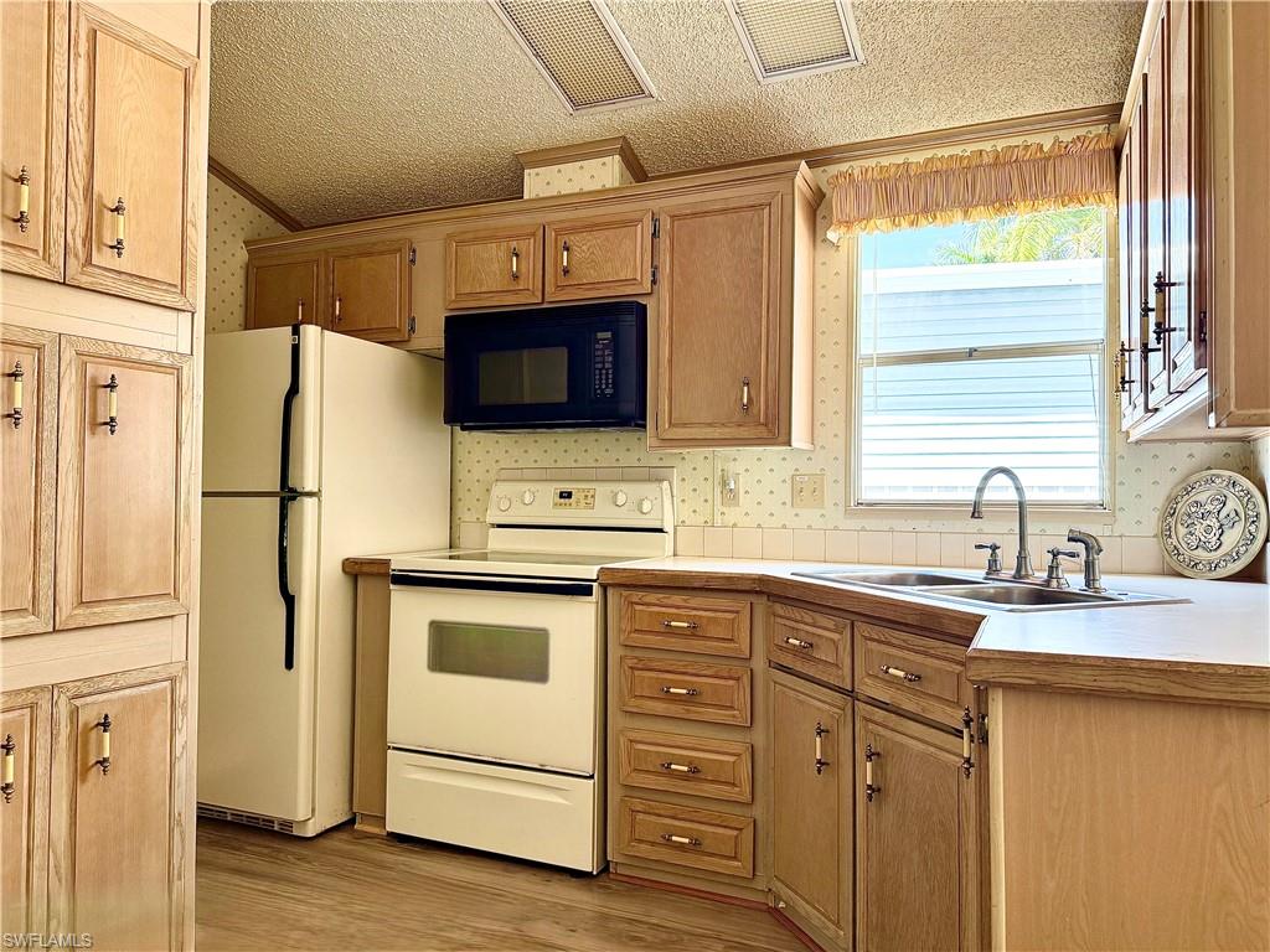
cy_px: 476
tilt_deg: +1.2
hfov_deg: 71.6
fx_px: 881
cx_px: 635
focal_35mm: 24
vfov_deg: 56.8
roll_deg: -0.2
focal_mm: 6.76
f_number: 1.78
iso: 160
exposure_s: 1/233
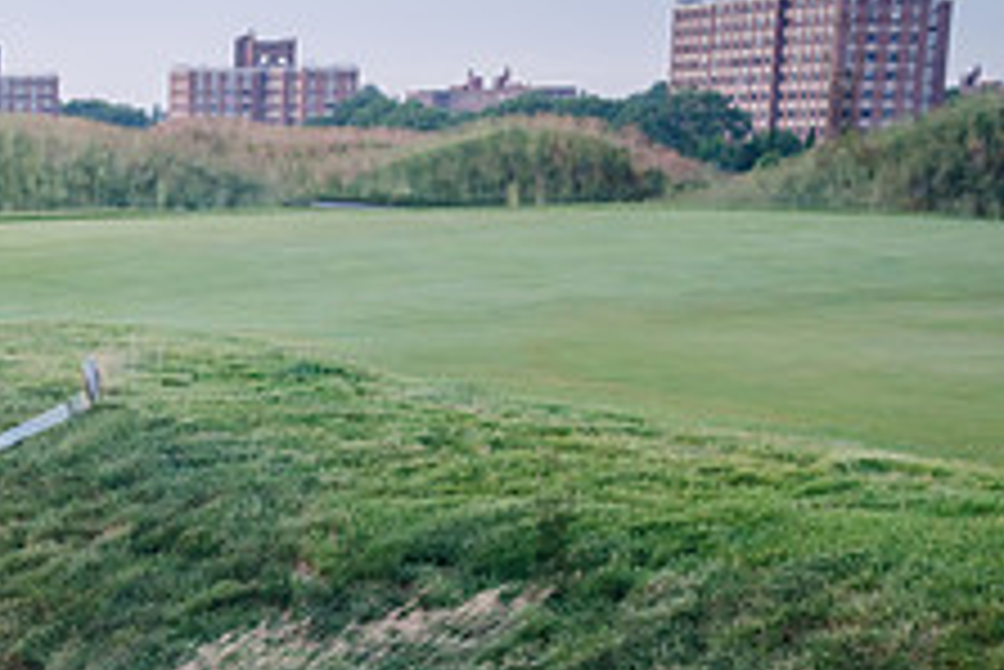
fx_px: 2539
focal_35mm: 91
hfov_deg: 21.5
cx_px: -32
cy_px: 740
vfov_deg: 14.7
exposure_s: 1/320
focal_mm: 35
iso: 640
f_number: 5
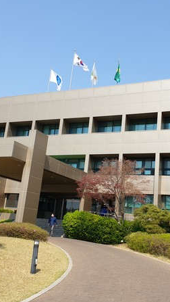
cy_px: 151
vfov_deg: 52.8
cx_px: 112
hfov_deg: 31.0
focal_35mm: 38
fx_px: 304
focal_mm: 4.3
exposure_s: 1/1058
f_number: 2.4
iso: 50
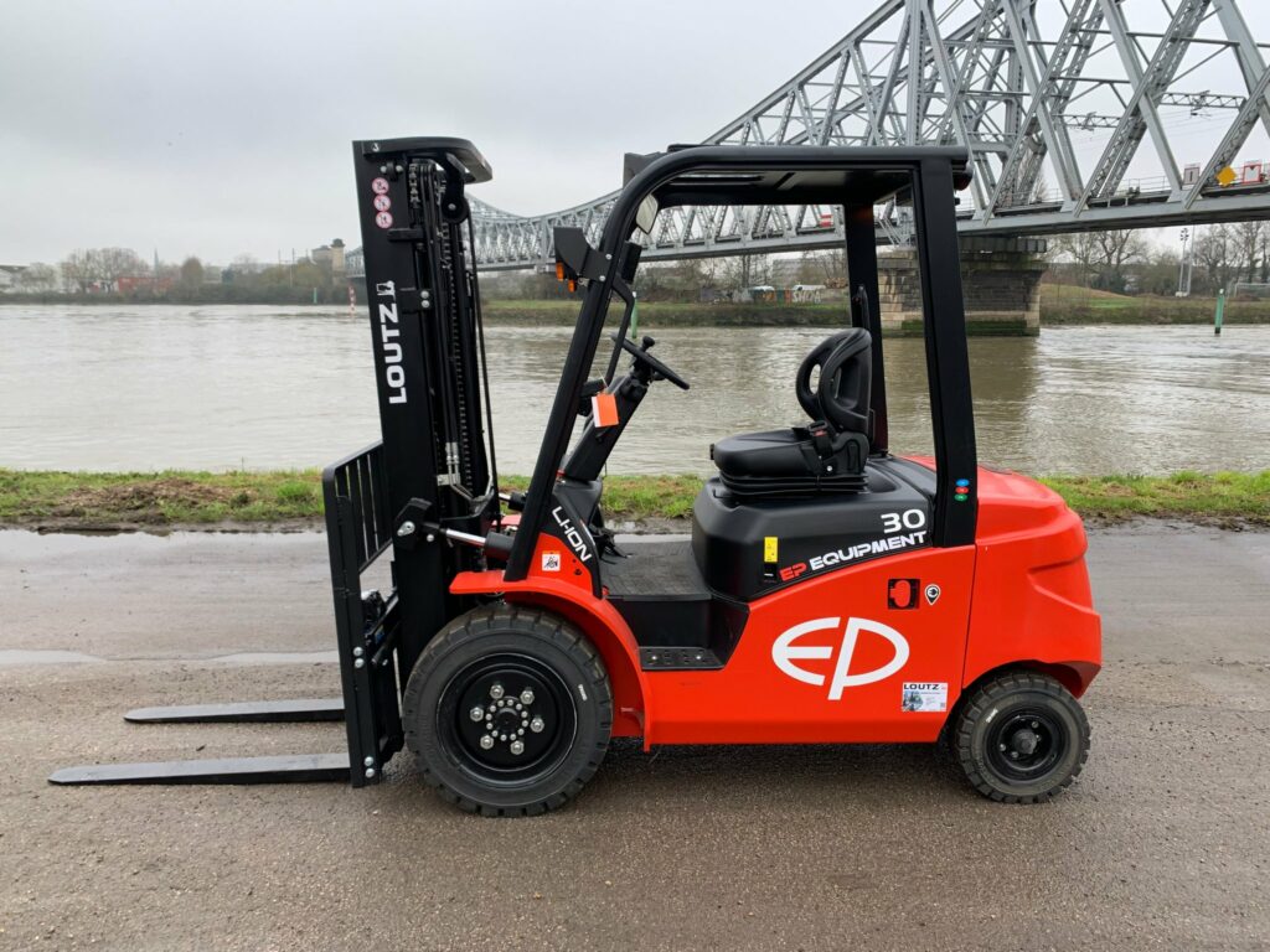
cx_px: 635
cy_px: 476
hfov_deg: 67.3
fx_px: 954
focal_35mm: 26
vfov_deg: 53.1
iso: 25
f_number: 1.8
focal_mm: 4.25
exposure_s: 1/188
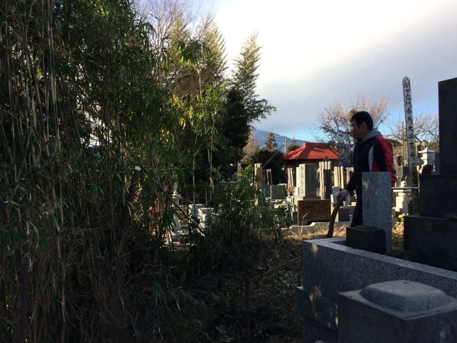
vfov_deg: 48.2
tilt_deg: -1.8
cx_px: 228
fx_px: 383
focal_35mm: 29
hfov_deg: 61.7
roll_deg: +1.1
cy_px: 172
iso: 32
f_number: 2.2
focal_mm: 4.15
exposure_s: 1/820
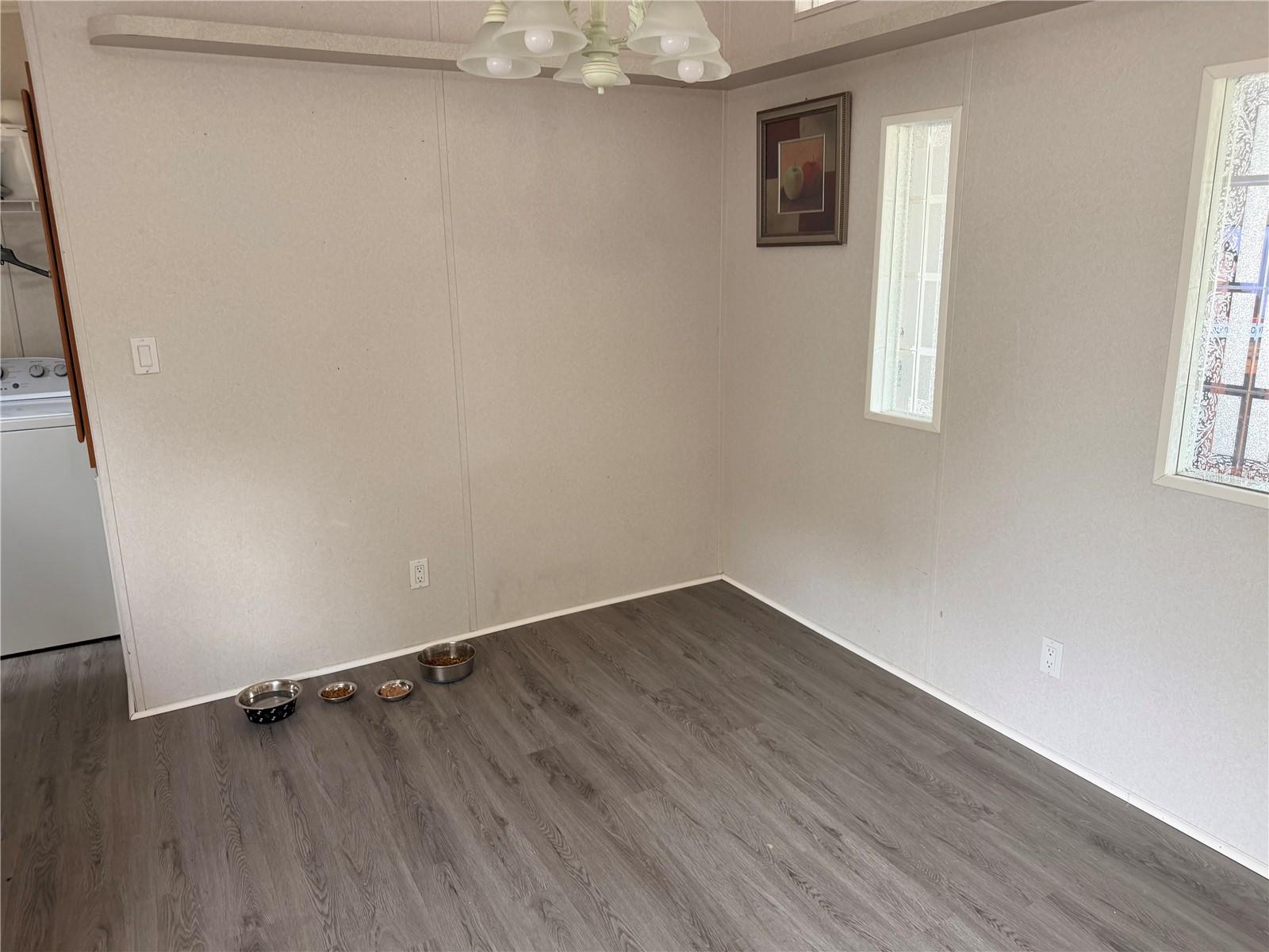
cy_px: 476
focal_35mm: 24
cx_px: 634
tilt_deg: -11.4
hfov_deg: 71.6
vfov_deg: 56.8
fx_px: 880
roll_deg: -0.4
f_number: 1.78
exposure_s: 1/60
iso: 125
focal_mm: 6.76
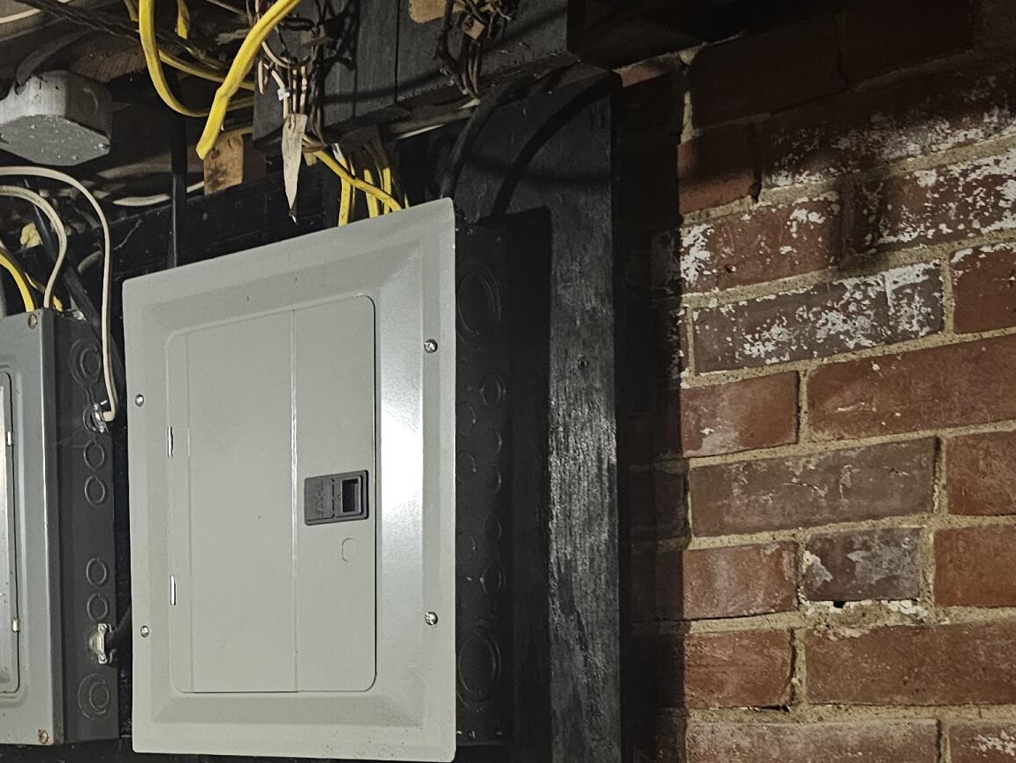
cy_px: 768
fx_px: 1761
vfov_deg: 23.4
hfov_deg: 31.1
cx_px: 164
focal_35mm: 60
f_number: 1.7
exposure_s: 1/30
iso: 640
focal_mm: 6.3
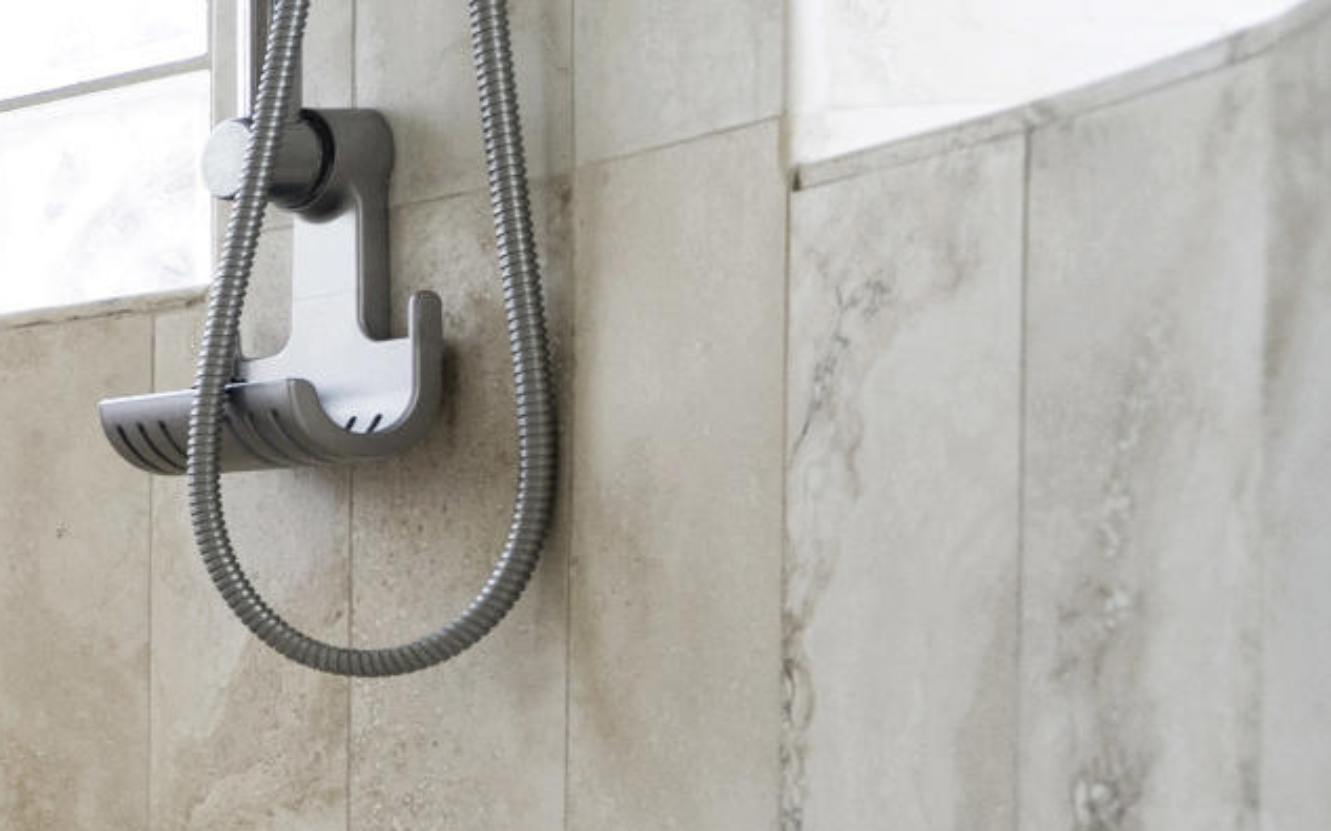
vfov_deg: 22.2
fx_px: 2103
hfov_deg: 17.8
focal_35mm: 58
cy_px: 572
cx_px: -1516
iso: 320
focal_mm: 12
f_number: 4
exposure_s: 1/80
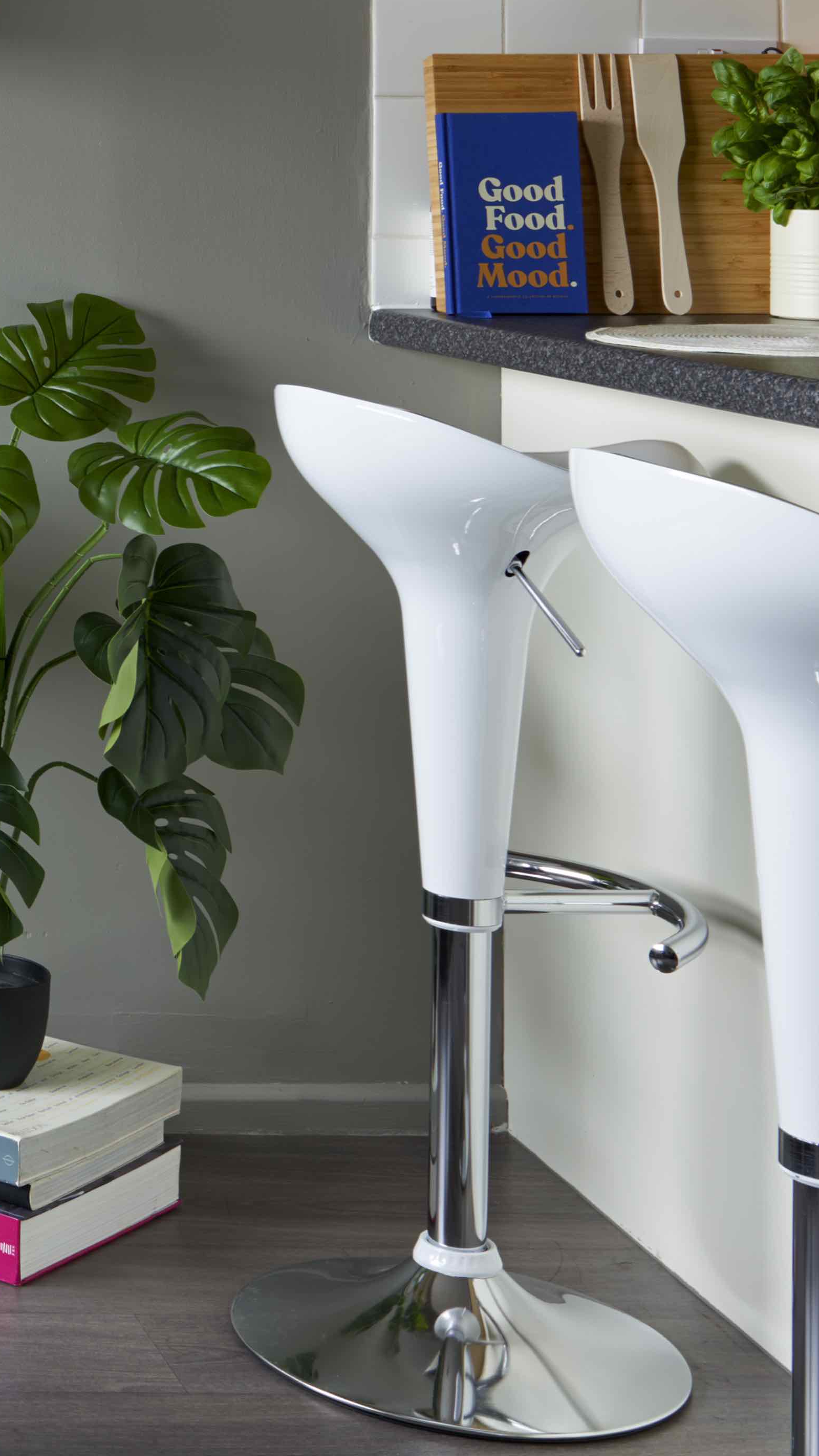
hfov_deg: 14.6
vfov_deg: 28.2
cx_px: -665
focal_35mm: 72
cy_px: 138
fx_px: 2780
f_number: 10
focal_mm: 24
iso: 50
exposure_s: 1/1.25
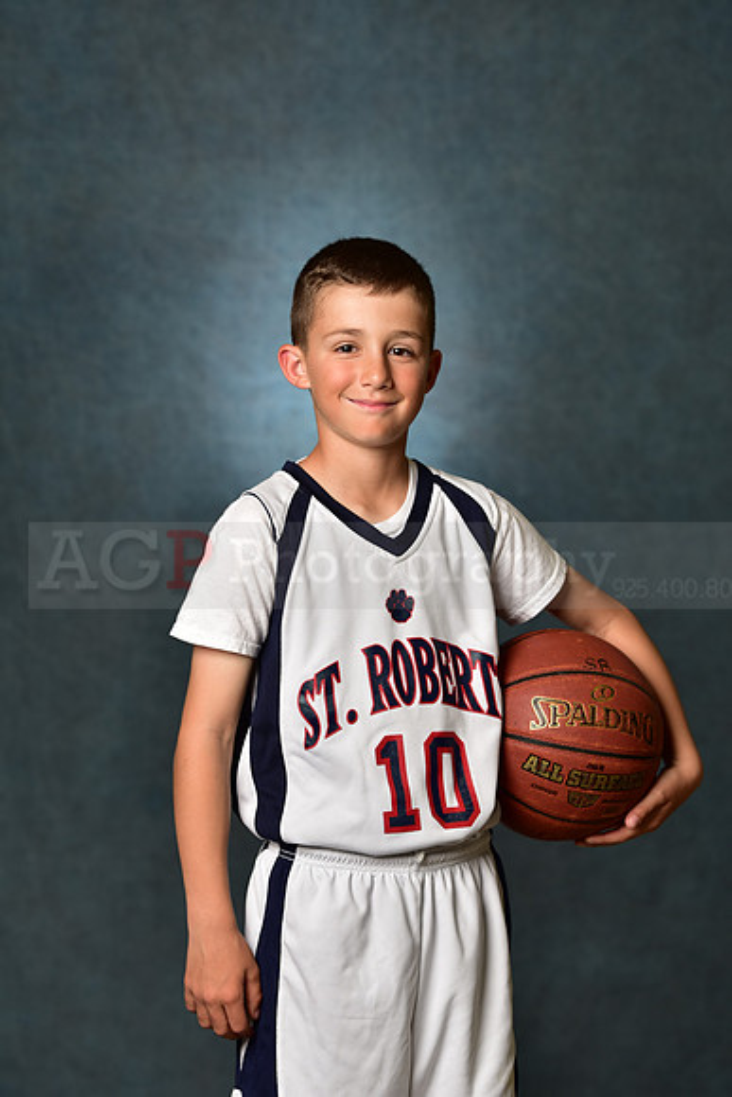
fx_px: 3536
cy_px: 548
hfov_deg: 11.8
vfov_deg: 17.6
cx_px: 366
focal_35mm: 116
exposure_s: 1/160
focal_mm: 116
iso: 250
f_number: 4.5
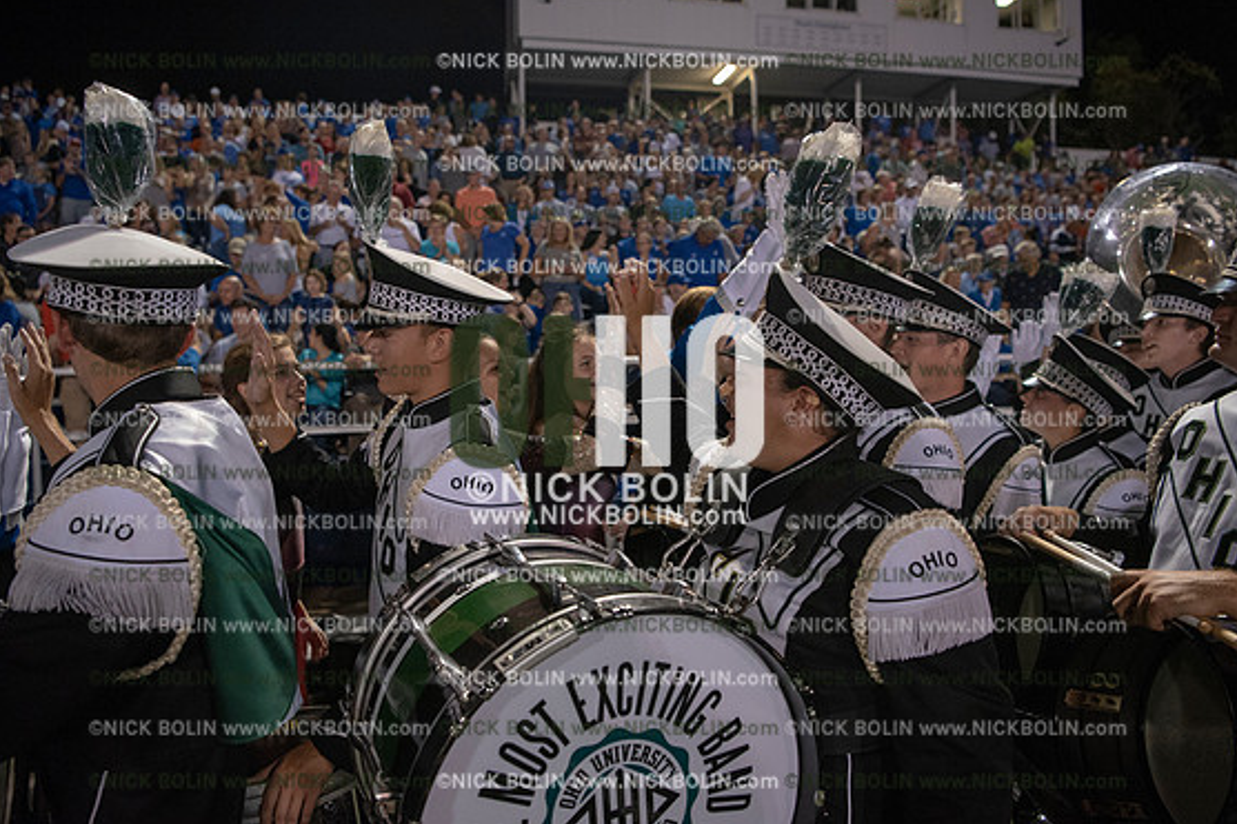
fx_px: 859
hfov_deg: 71.5
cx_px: 606
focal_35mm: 25
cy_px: 421
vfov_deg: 51.3
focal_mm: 24
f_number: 3.2
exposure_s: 1/500
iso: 3200
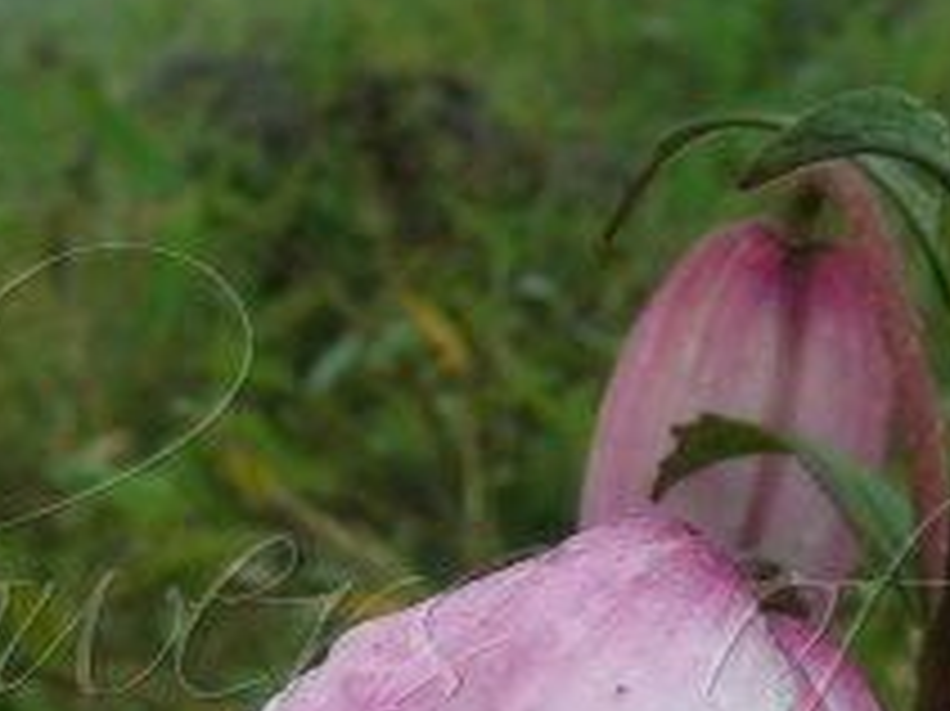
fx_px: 2907
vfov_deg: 13.3
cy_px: 1026
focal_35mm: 106
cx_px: 617
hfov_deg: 18.5
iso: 50
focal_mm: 5.4
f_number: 4.8
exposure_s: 1/339
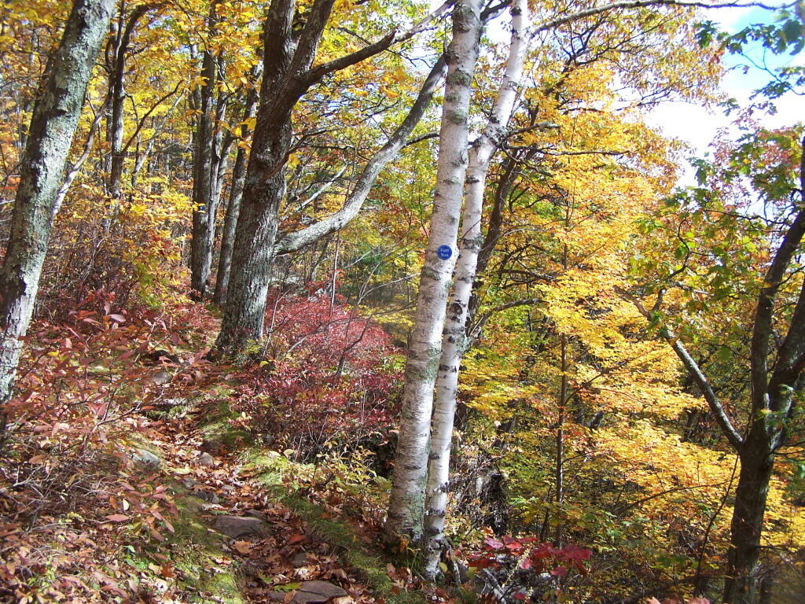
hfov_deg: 49.0
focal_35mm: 38
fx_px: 884
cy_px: 302
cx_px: 402
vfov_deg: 37.7
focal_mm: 6.3
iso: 80
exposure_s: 1/320
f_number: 2.8
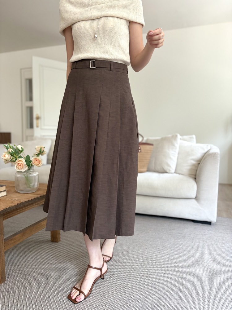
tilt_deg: -4.6
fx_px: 232
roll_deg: -0.9
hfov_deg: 53.1
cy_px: 155
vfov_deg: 67.3
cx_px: 116
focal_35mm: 26
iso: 125
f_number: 1.6
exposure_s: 1/91
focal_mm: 5.96
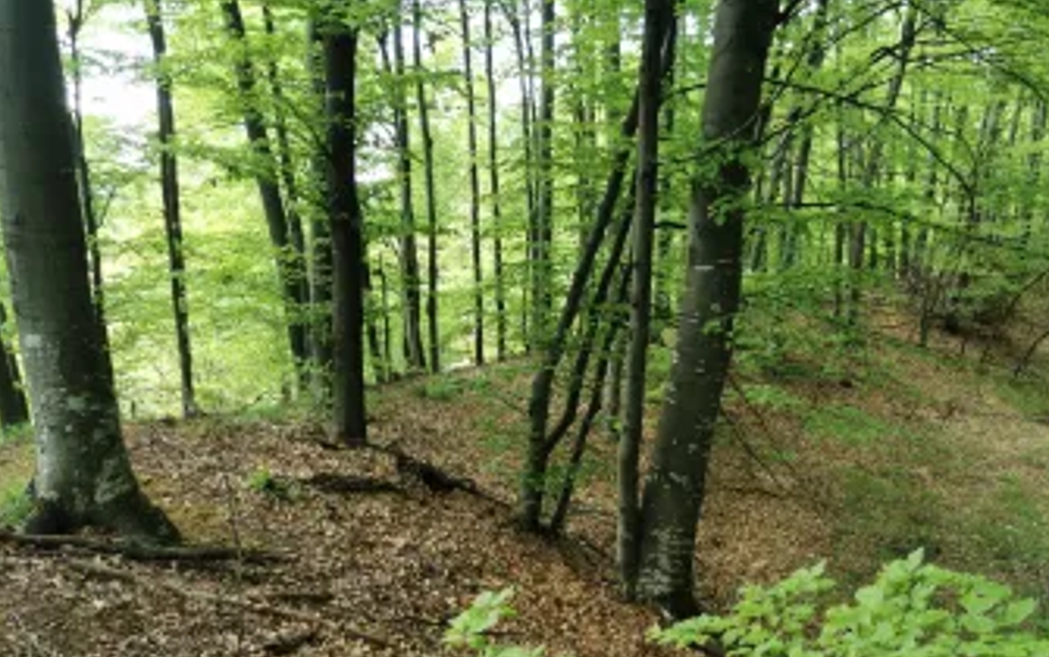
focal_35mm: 35
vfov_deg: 35.7
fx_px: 1001
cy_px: 479
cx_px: 636
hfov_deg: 54.8
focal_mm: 5.56
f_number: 1.6
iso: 50
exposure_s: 1/100
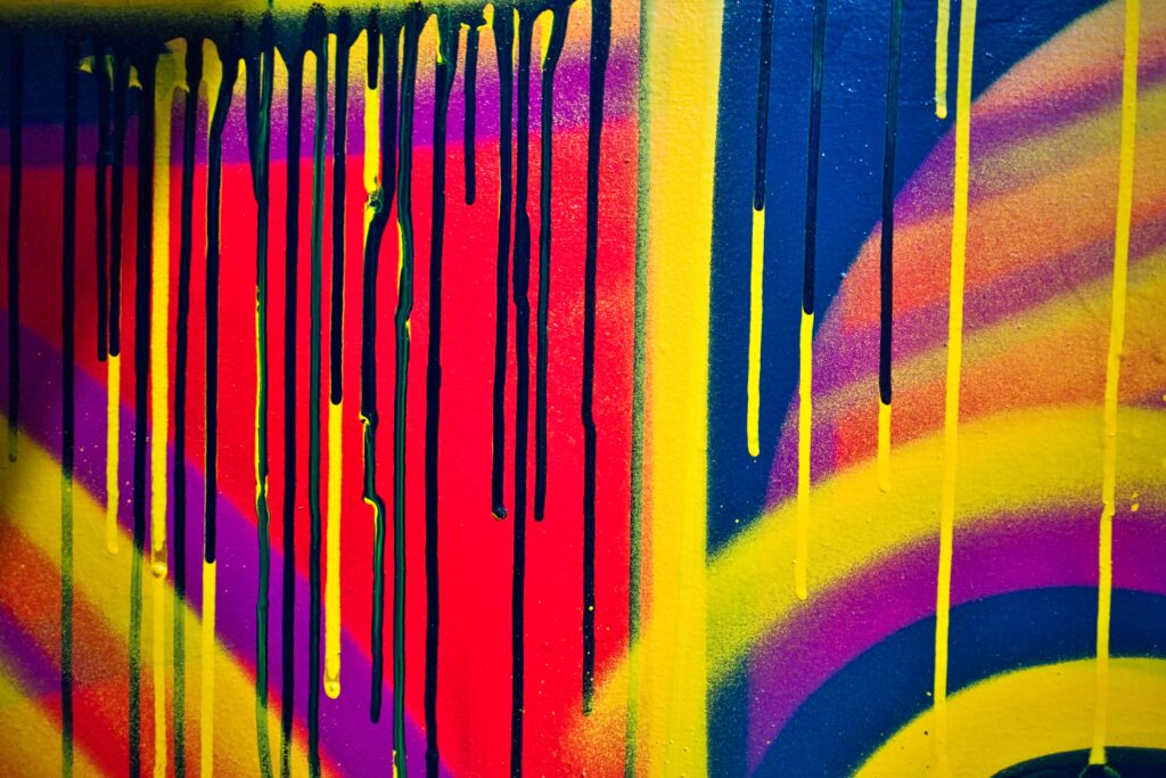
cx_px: 583
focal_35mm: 24
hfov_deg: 73.7
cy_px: 389
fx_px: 777
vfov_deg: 53.1
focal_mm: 16
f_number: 1.4
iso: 160
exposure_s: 1/20
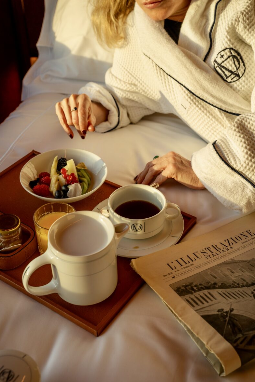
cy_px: 192
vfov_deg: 41.9
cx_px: 129
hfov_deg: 28.7
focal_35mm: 47
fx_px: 499
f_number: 5.6
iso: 400
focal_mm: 46
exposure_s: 1/100
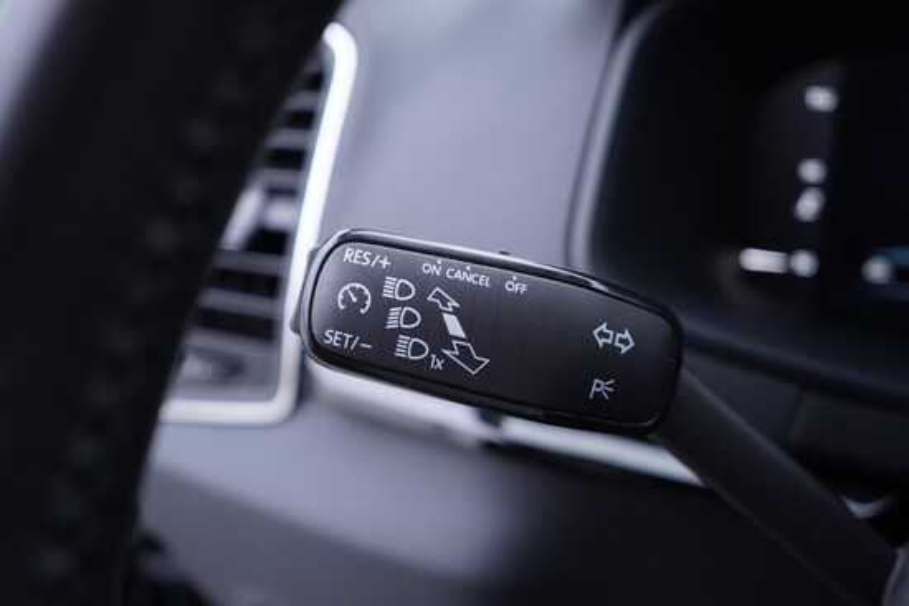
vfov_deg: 36.9
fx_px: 909
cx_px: 454
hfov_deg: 53.1
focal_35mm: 36
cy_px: 303
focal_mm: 24
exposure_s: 1/40
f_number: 2.8
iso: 200
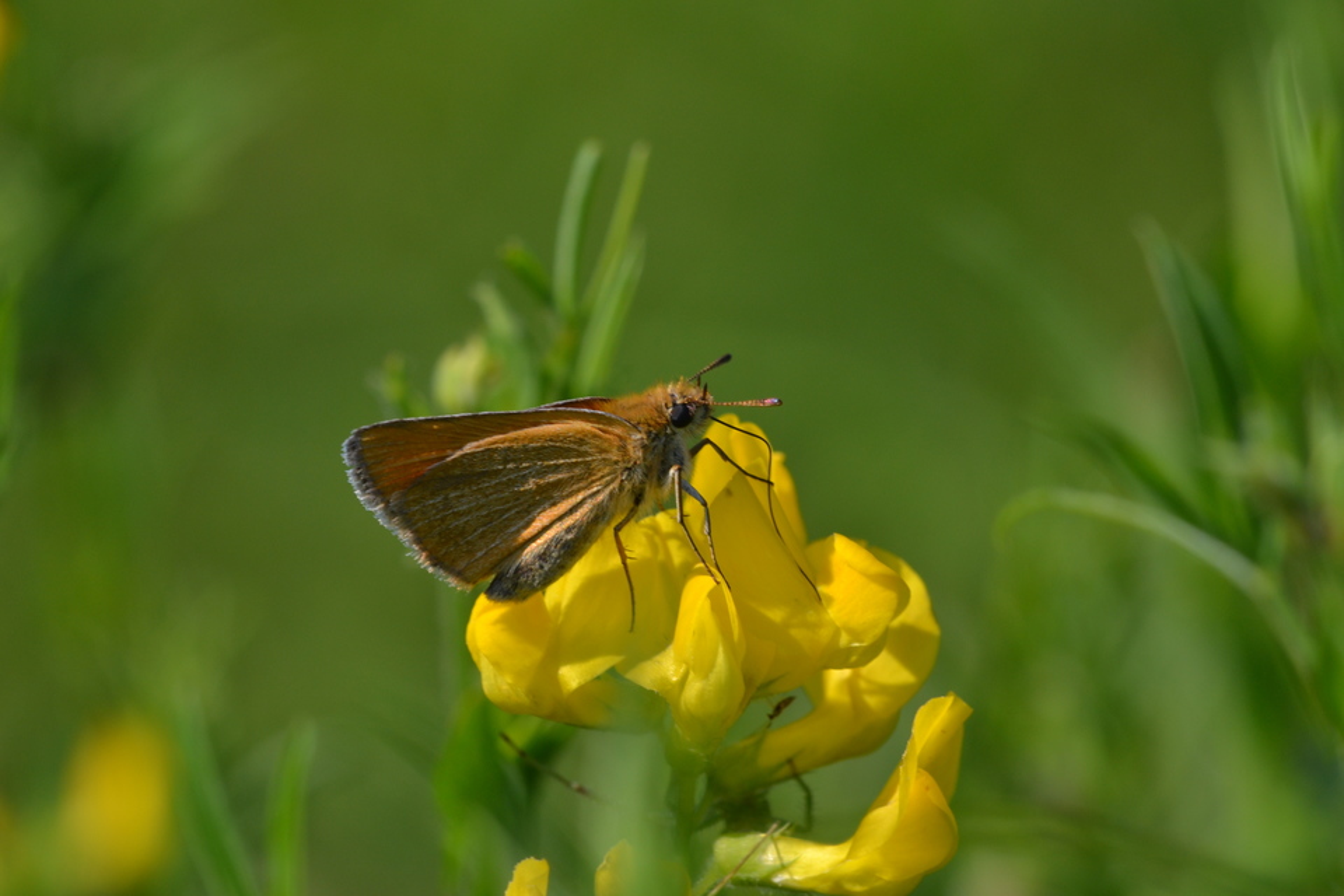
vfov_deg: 5.0
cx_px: 672
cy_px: 448
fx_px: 10359
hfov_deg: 7.4
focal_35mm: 278
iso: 220
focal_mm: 185
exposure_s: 1/250
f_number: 8
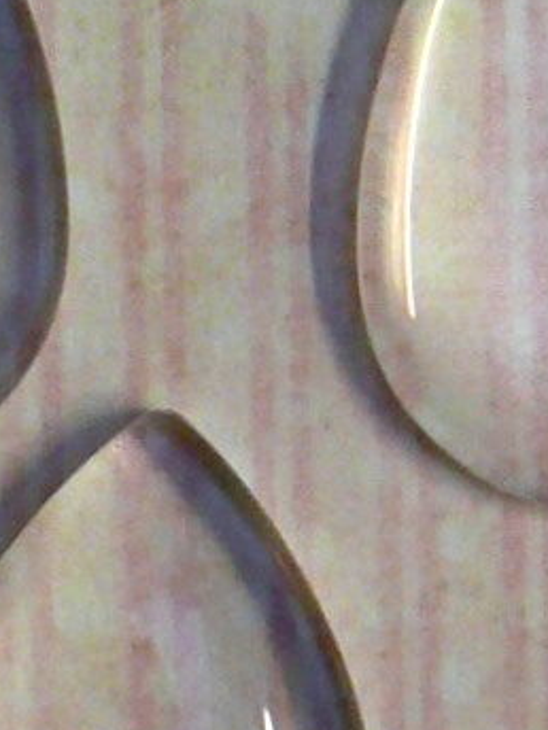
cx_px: 331
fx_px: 2470
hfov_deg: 12.7
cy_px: 107
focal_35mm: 117
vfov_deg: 16.7
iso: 200
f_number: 2.8
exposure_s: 1/25
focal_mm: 7.4
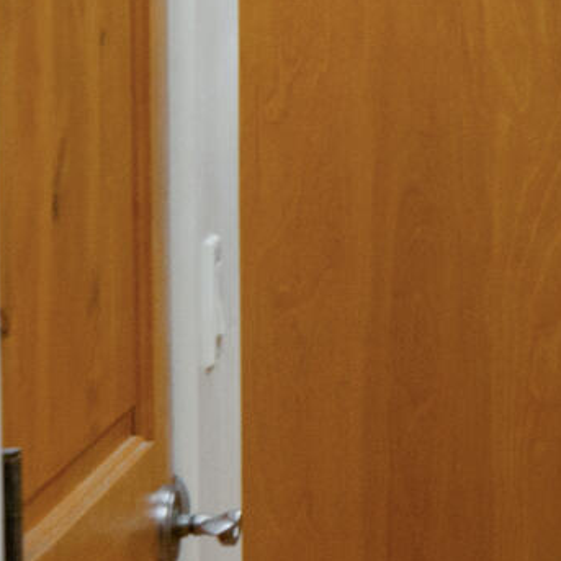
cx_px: 1739
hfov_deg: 10.2
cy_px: 43
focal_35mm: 119
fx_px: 2182
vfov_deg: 14.5
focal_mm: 16
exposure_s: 1/8
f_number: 10
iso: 640
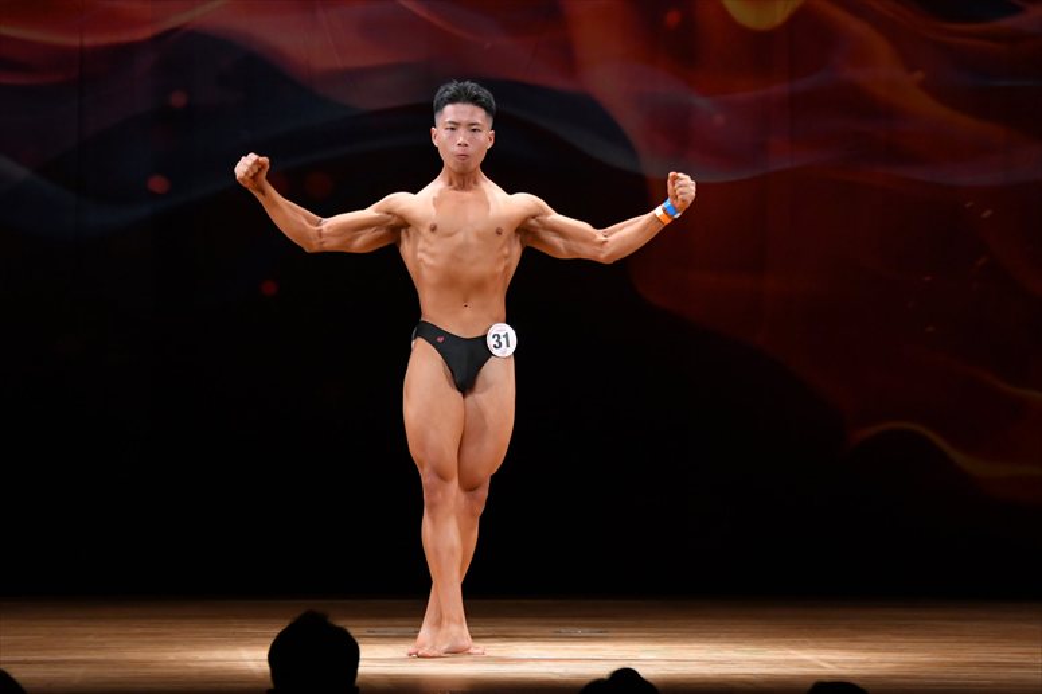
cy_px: 347
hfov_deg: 8.6
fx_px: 6943
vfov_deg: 5.7
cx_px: 521
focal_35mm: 240
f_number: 5.6
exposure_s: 1/400
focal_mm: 160
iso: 3200
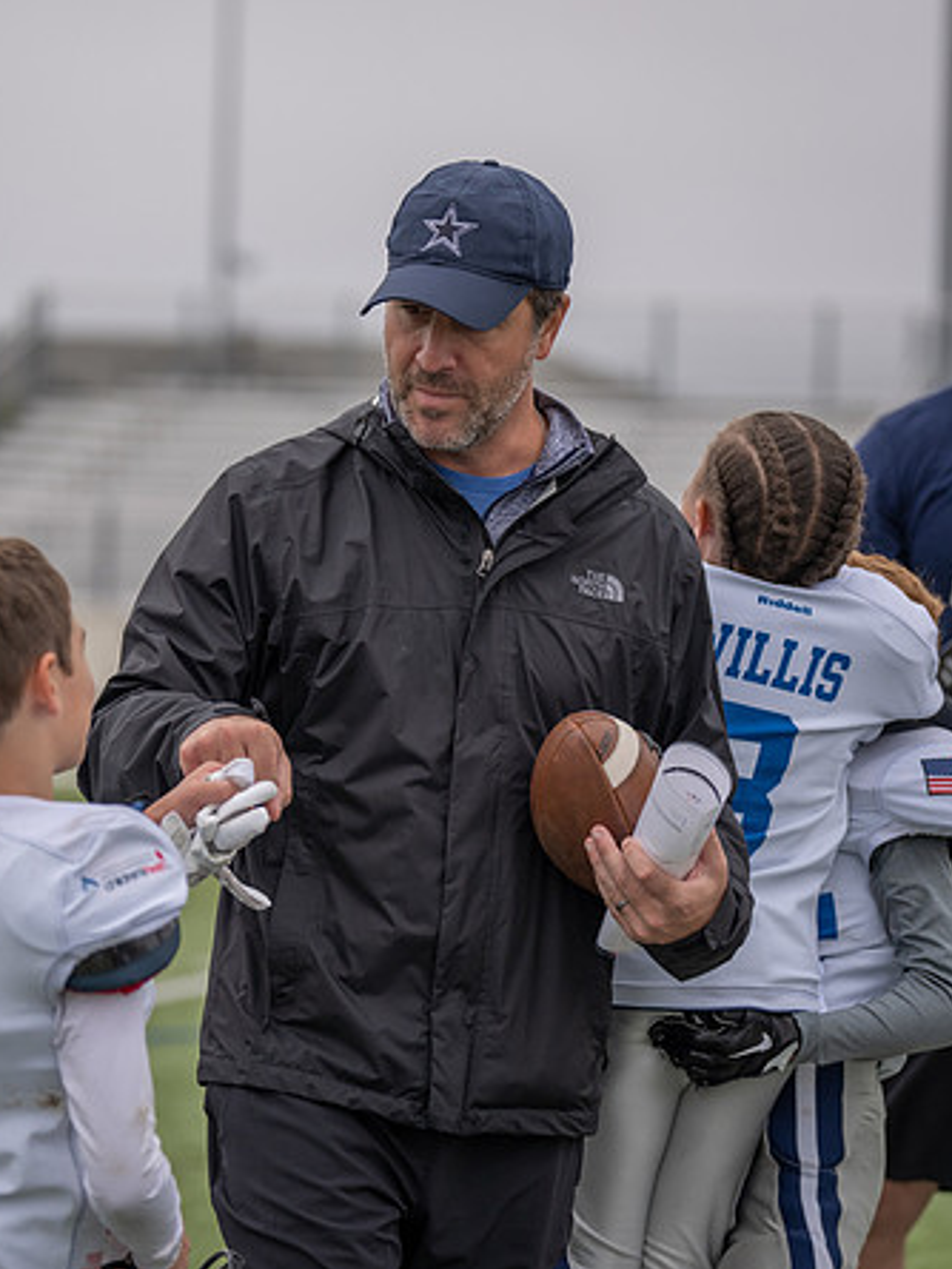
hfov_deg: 9.5
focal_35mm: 156
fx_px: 5718
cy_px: 612
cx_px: 397
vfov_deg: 12.7
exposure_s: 1/1250
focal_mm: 104
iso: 200
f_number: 2.8
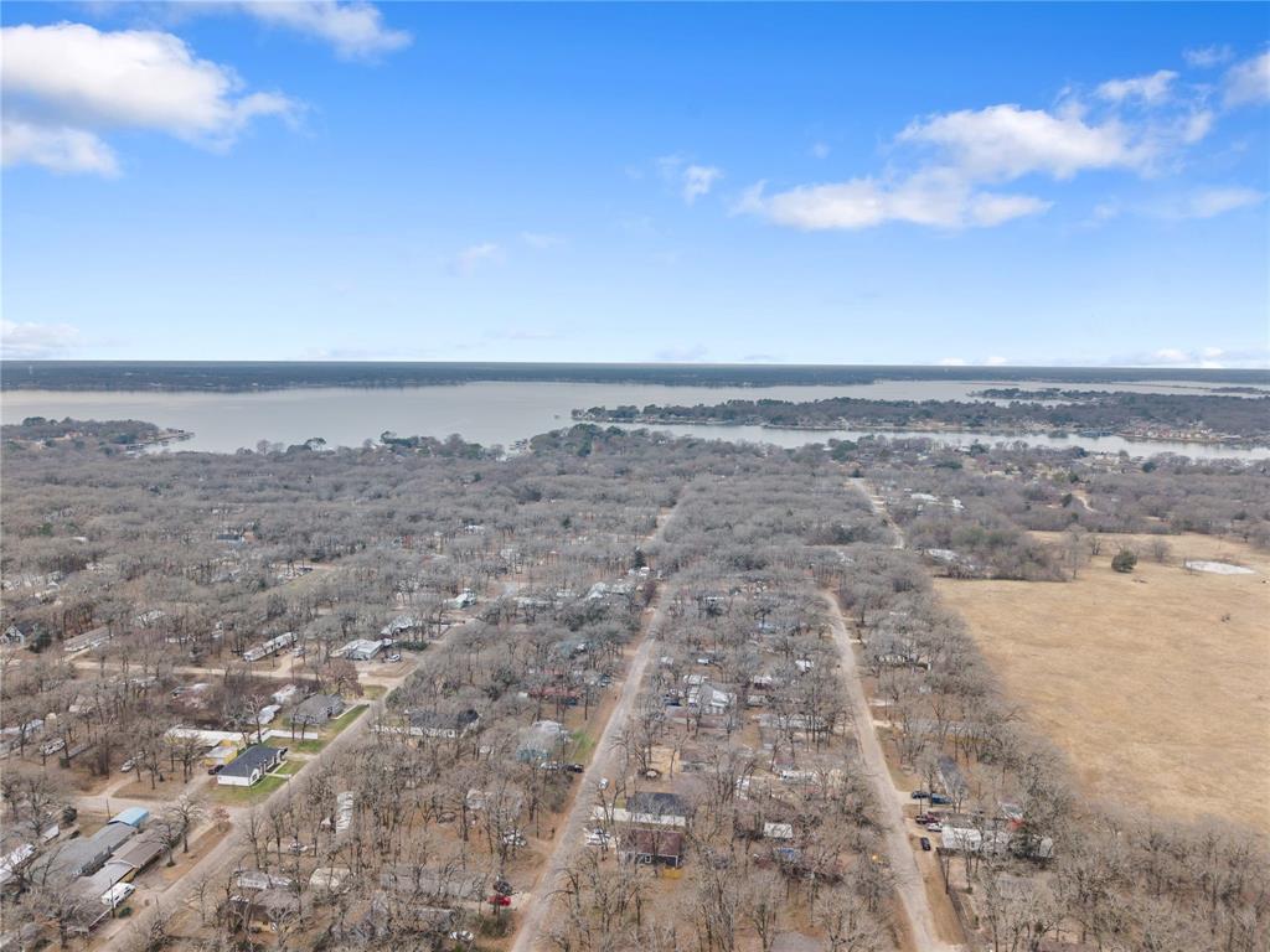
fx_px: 881
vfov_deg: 56.8
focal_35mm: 24
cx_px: 635
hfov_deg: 71.6
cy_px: 476
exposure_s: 1/40
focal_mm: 8.67
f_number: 1.8
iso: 100
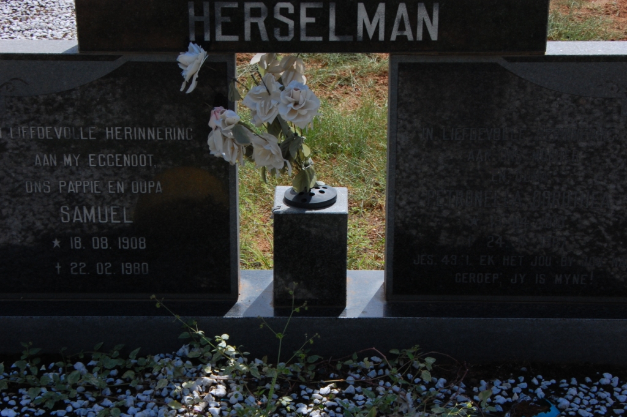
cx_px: 314
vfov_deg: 16.5
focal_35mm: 82
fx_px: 1436
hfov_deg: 24.6
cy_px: 208
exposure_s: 1/100
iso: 400
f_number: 18
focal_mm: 55
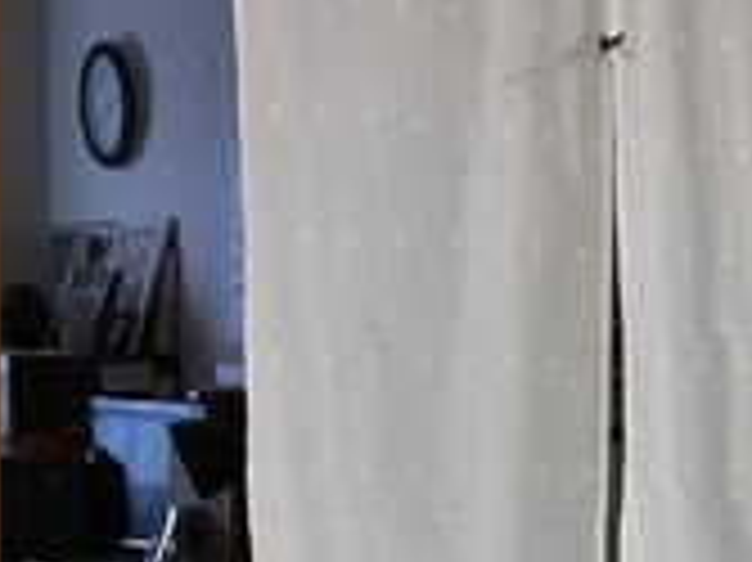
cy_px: 427
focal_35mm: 111
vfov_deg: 13.3
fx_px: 2410
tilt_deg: -3.7
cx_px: 1081
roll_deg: -1.2
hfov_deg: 16.4
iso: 100
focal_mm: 4.15
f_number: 2.2
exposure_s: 1/30
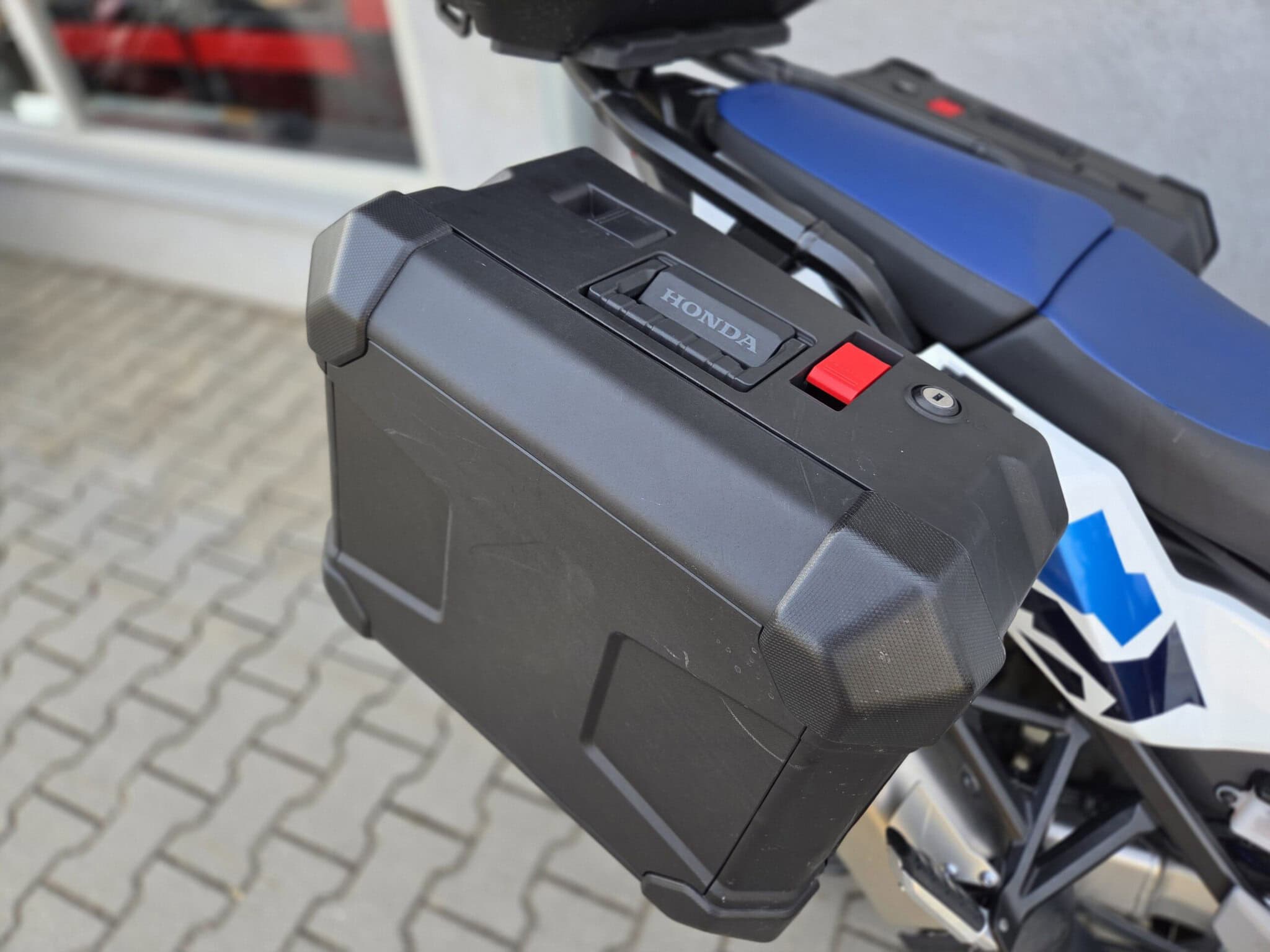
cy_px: 476
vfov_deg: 58.9
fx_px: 844
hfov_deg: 73.9
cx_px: 635
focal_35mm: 23
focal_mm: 5.4
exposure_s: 1/359
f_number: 1.8
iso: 50
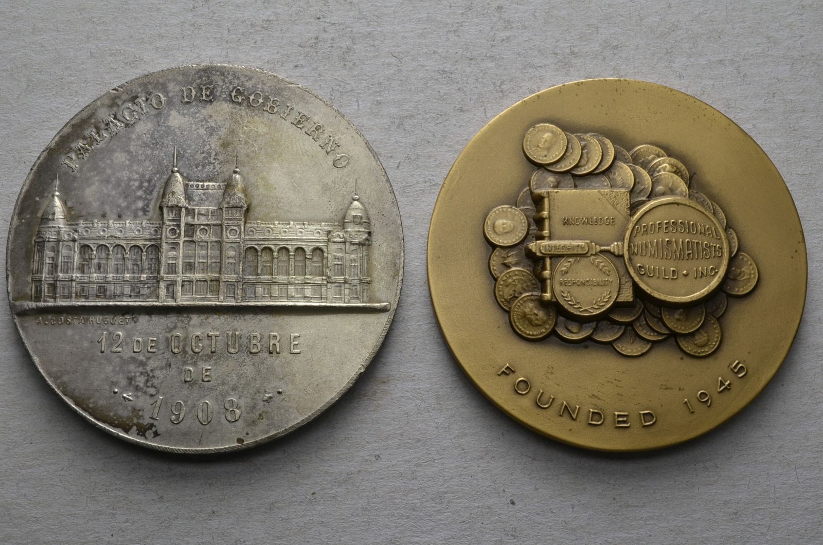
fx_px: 1164
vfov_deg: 26.4
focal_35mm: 51
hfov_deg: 39.0
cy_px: 272
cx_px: 412
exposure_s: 1/250
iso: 400
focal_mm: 34
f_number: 14
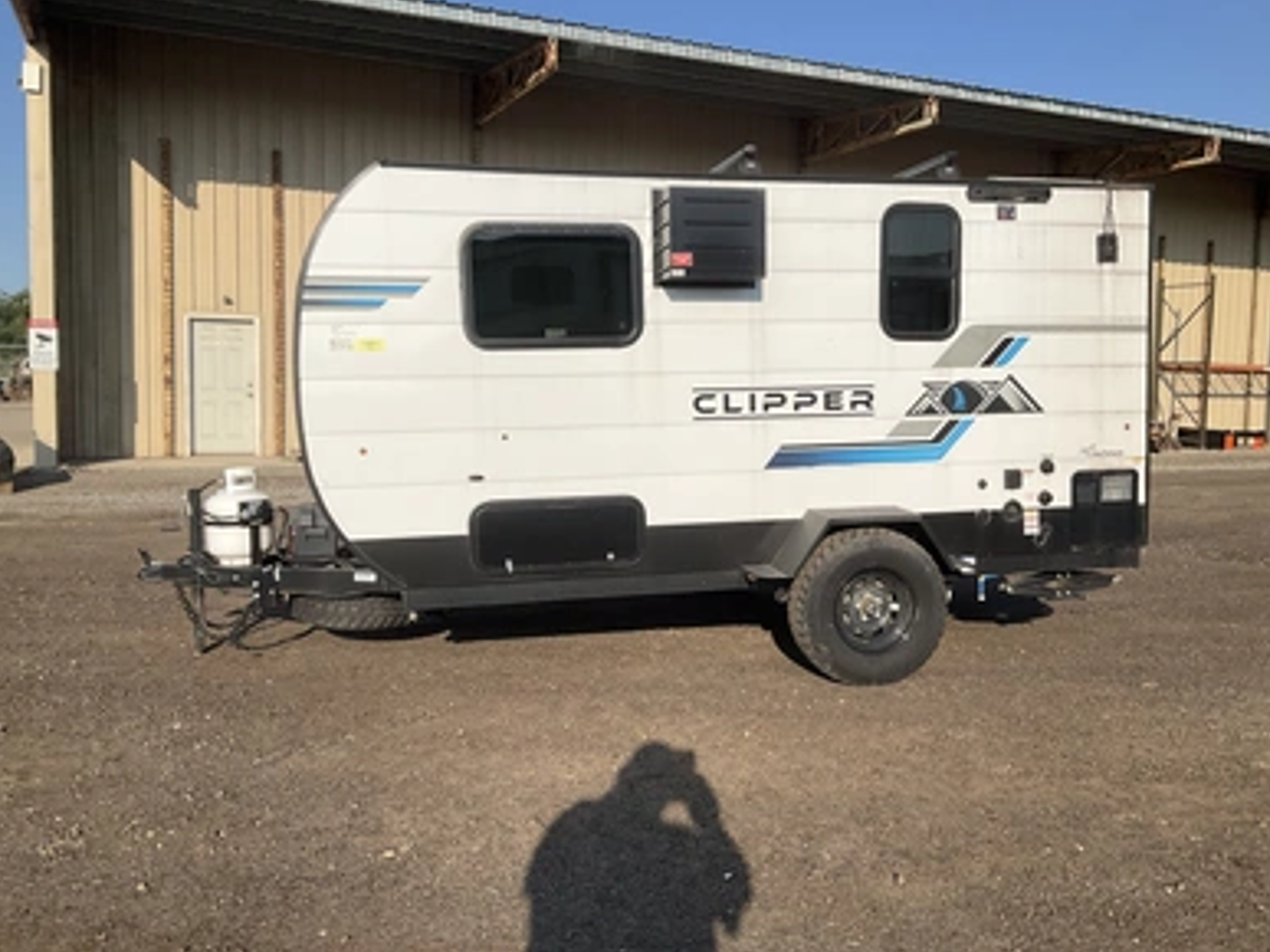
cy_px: 463
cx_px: 643
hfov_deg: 60.0
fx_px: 1100
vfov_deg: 46.8
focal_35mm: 30
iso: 25
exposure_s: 1/3322
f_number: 1.8
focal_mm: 3
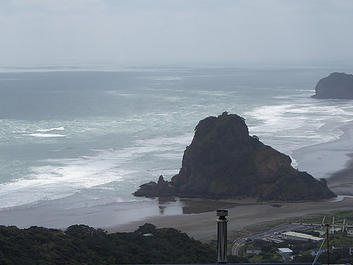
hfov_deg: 23.6
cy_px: 122
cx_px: 135
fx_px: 845
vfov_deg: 17.8
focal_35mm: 83
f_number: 8
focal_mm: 35
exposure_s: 1/1000
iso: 200
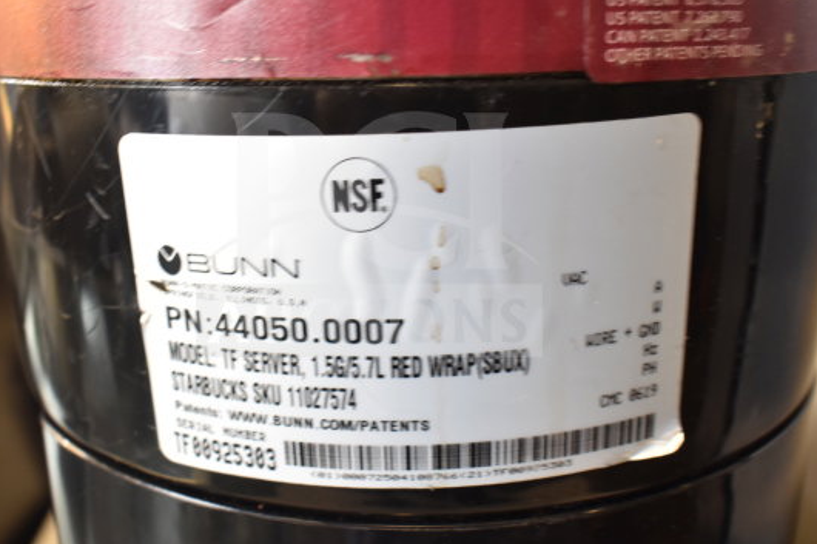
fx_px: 862
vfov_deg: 35.0
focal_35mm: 38
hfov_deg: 50.6
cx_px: 368
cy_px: 235
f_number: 3.8
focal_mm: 22
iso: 720
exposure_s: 1/40
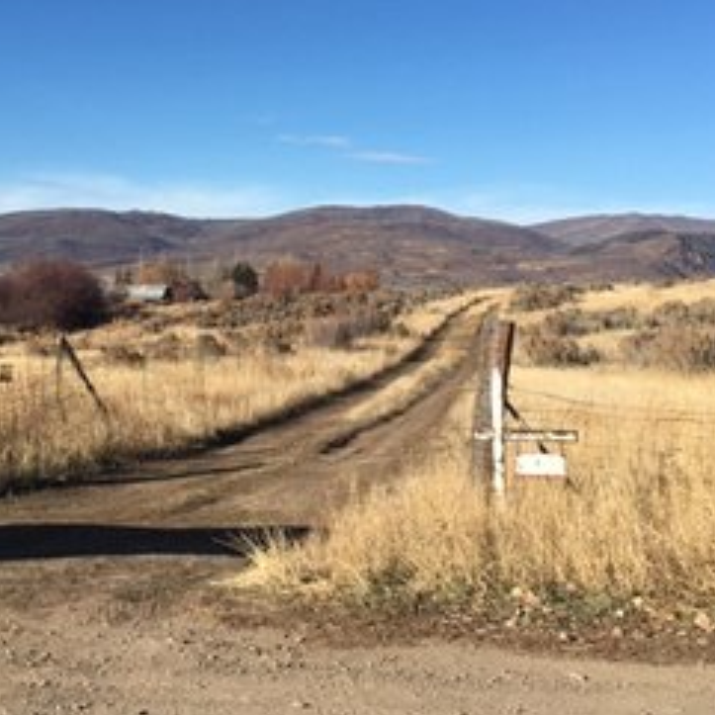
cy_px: 300
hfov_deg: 33.1
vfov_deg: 33.3
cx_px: 246
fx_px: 1192
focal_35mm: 51
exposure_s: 1/1832
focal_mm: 4.15
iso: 25
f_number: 2.2
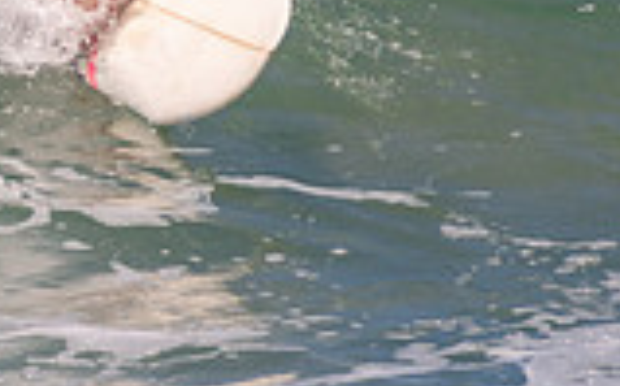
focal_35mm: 2118
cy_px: -150
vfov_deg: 0.6
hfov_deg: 1.0
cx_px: 74
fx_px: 35750
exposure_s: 1/1250
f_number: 5.6
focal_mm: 380
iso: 200
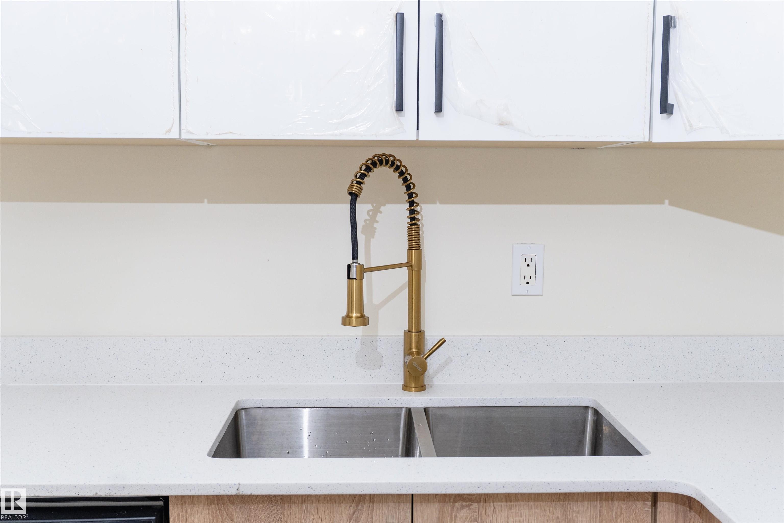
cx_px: 392
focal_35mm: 39
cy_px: 262
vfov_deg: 34.2
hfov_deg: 49.6
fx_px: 849
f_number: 7.1
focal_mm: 26
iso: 400
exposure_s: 1/80
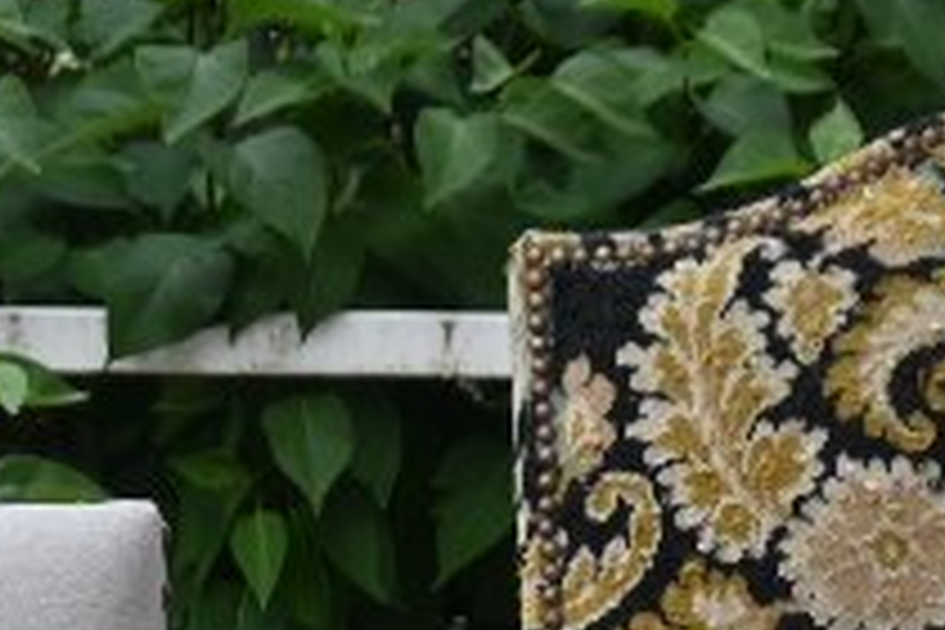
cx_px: 616
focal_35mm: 189
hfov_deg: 10.9
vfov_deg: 6.8
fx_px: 4961
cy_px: 1660
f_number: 5.6
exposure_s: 1/250
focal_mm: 22
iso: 180
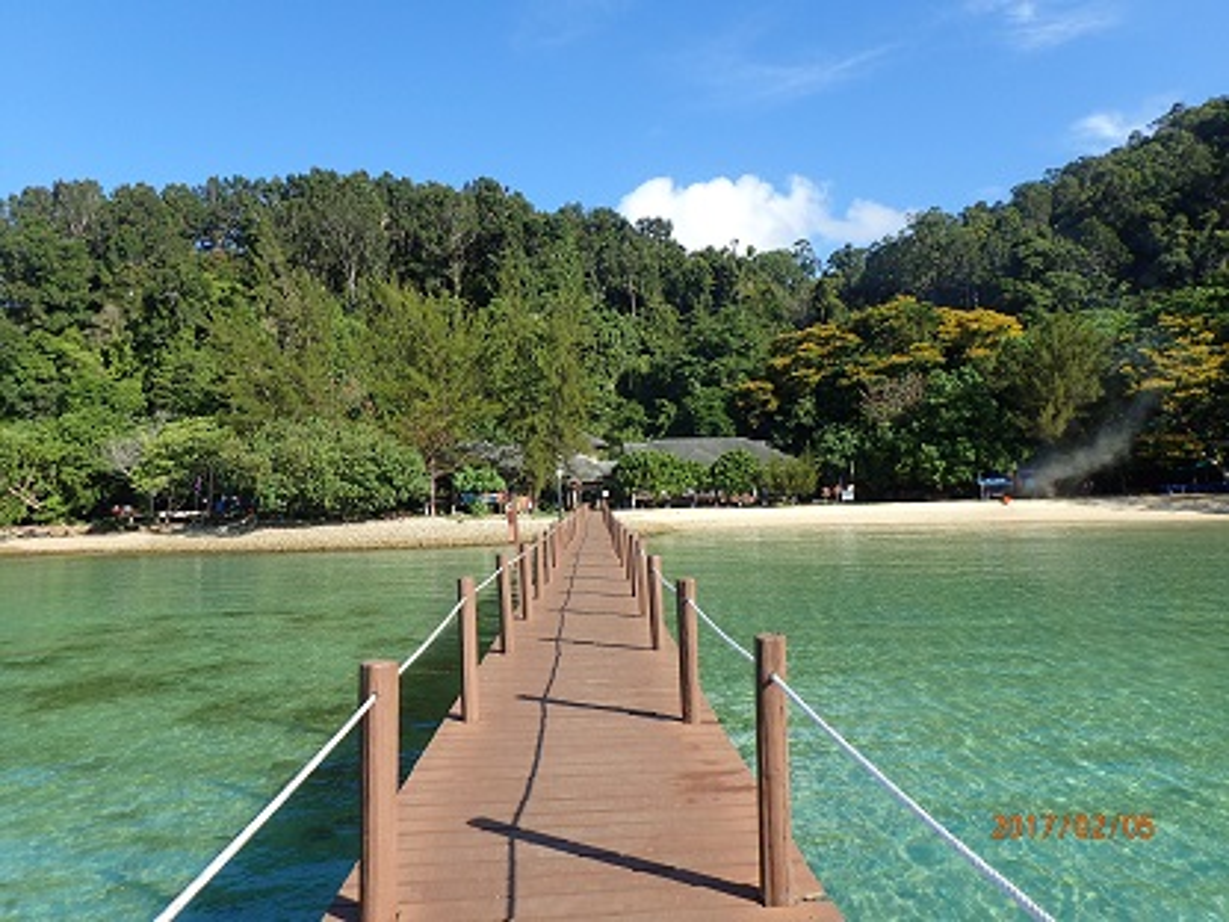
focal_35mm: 25
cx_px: 614
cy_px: 461
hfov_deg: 69.4
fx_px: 888
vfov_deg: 54.9
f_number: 8
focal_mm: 4.5
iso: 100
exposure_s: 1/125
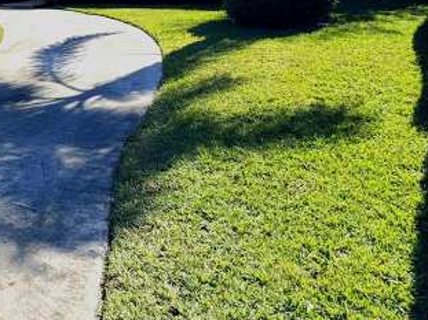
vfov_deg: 34.6
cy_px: -25
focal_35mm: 36
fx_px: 445
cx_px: 8
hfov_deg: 44.4
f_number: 2.2
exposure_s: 1/1256
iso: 50
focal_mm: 2.22
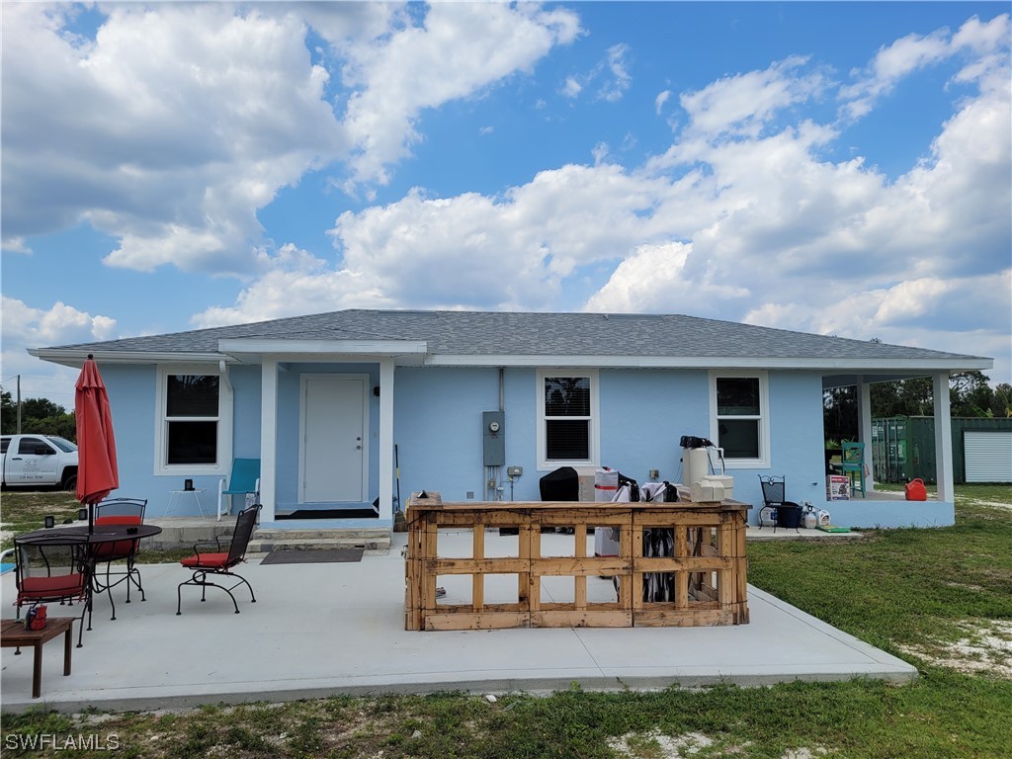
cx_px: 506
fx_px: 760
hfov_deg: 67.3
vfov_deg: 53.1
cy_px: 380
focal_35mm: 26
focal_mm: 5.4
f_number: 1.8
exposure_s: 1/2993
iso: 40
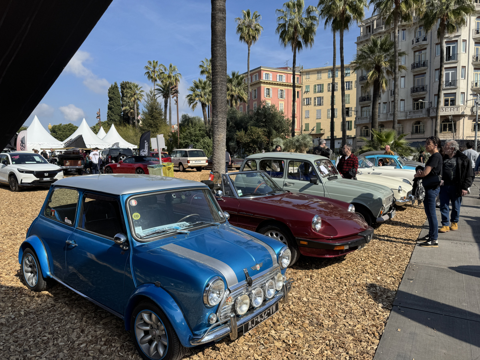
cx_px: 240
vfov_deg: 56.8
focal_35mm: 24
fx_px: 333
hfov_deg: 71.6
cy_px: 180
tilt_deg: -3.7
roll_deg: +1.6
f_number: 1.78
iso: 80
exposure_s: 1/4608
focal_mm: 6.76
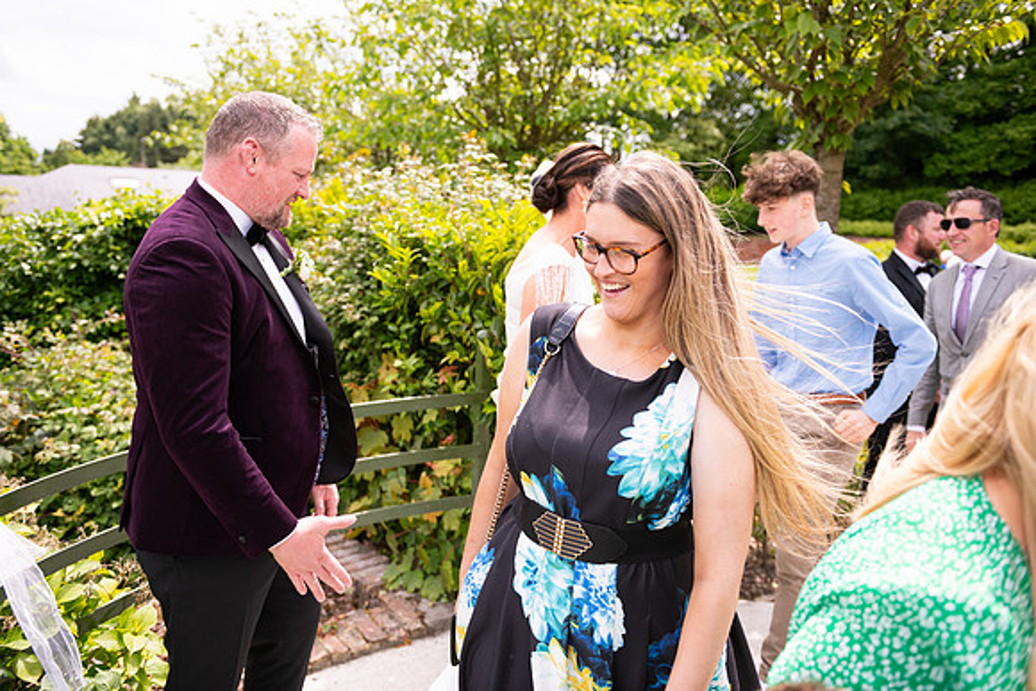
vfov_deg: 45.0
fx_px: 835
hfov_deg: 63.6
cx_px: 518
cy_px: 346
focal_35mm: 29
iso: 250
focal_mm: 29
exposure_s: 1/1600
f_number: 3.5
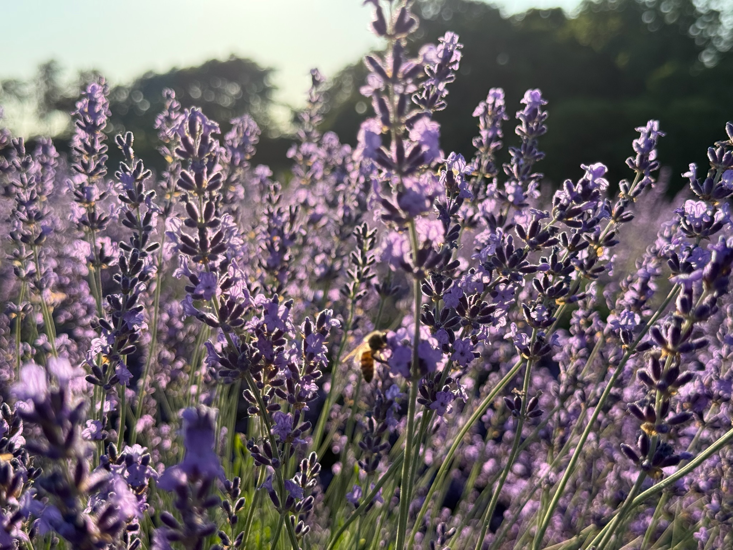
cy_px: 275
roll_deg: -0.8
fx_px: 1016
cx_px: 366
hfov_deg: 39.7
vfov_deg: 30.3
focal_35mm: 48
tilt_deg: -6.0
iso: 64
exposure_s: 1/2762
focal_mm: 6.76
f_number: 1.78
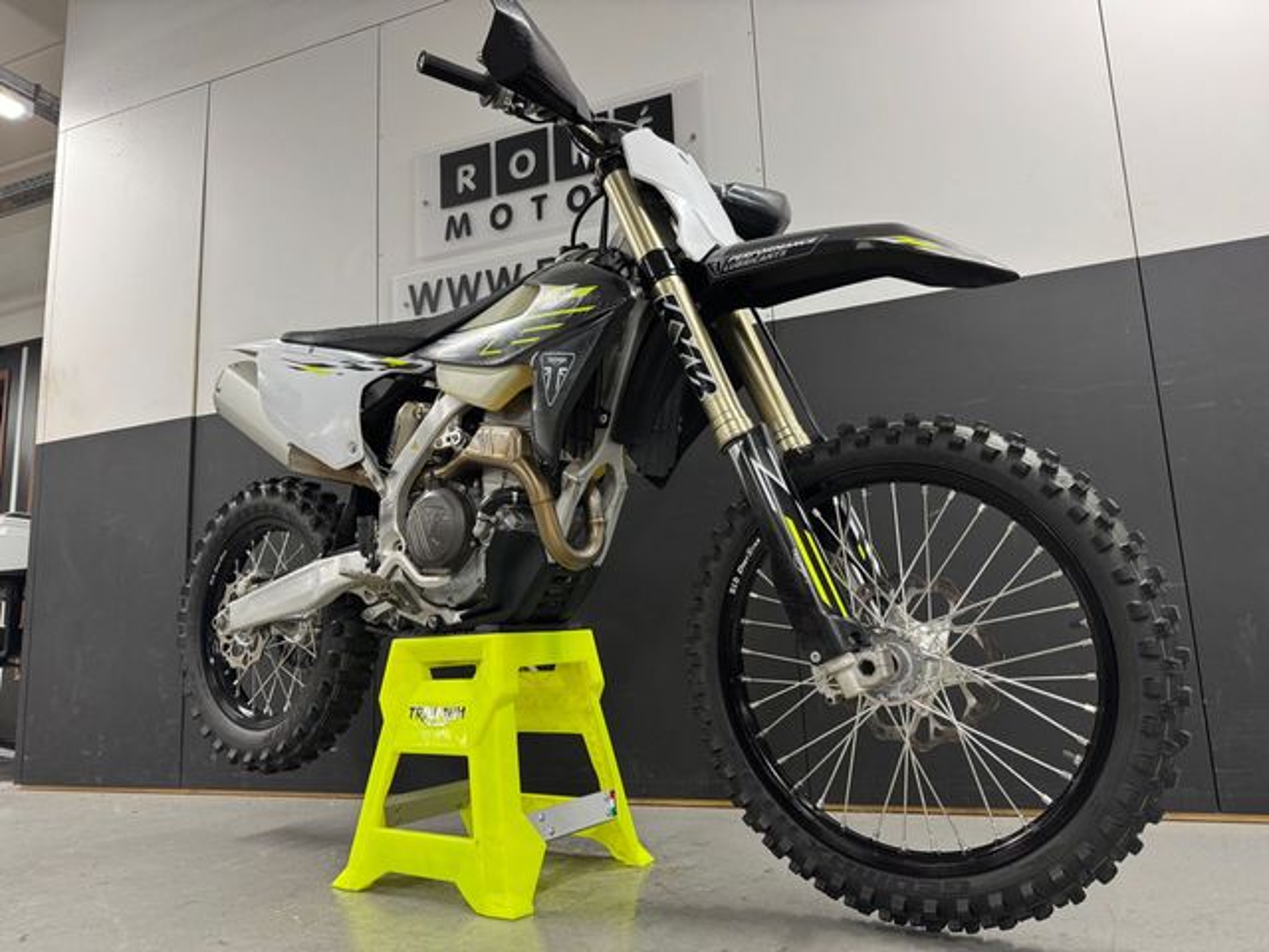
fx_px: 880
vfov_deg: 56.8
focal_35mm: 24
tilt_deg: +10.8
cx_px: 634
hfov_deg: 71.6
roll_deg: +3.3
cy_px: 476
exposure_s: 1/100
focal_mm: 6.76
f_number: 1.78
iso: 160
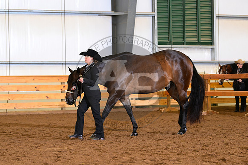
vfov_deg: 10.6
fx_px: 896
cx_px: 124
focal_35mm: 130
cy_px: 82
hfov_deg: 15.8
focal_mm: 130
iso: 2500
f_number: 5.6
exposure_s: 1/125
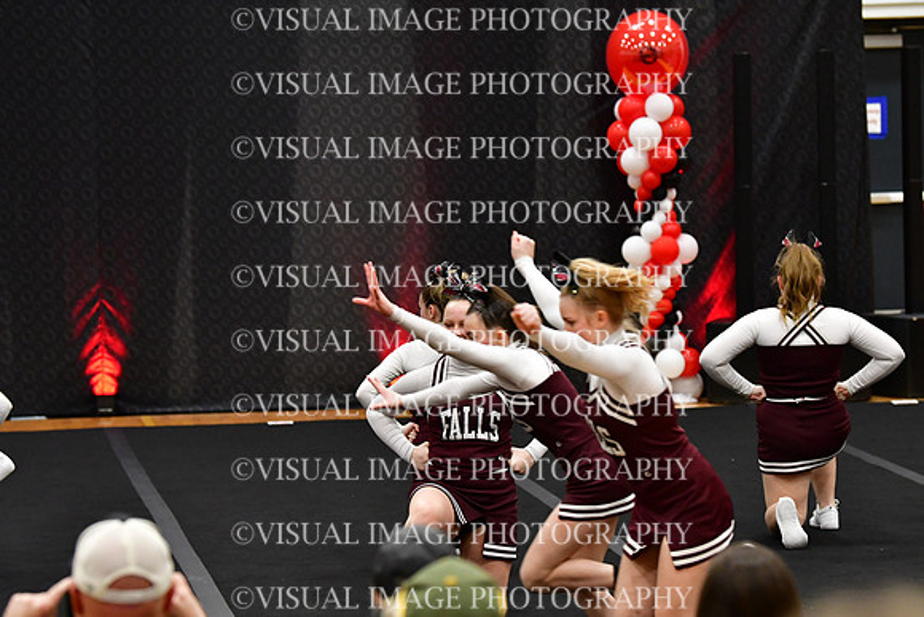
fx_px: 4236
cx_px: 462
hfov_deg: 12.4
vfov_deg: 8.3
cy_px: 308
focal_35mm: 165
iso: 4000
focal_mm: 110
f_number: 3.5
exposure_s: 1/500
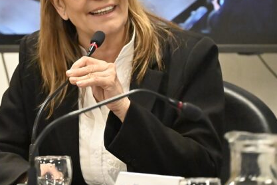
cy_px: 40
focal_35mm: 360
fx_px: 2770
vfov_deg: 3.8
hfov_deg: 5.7
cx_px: 70
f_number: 6.3
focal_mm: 200
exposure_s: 1/640
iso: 20000
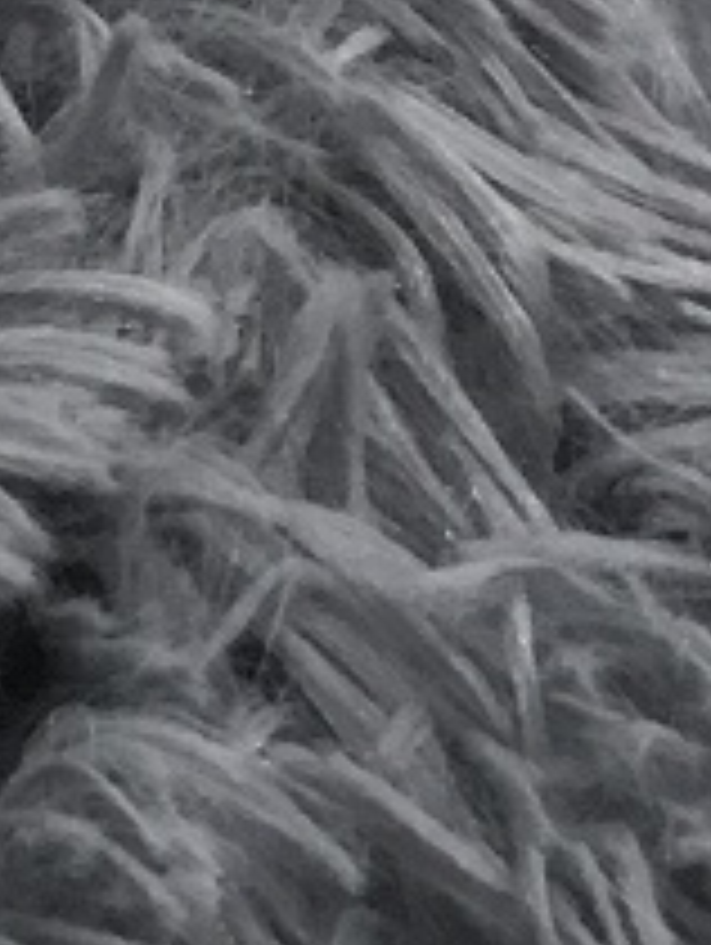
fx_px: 4838
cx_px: -1048
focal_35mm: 177
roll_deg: -0.8
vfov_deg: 10.1
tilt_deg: -17.1
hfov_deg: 7.8
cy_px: -1080
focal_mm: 3.3
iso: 100
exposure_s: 1/33
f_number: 2.4
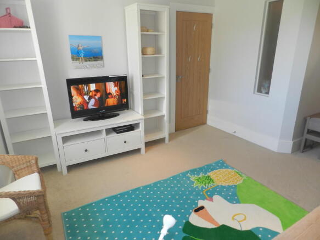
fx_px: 213
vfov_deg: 58.9
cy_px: 120
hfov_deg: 73.9
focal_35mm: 23
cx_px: 160
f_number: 3.4
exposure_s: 1/30
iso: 200
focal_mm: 4
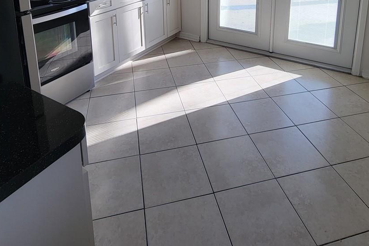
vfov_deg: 41.5
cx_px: 194
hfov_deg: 69.3
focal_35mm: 26
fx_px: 267
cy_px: -12
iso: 50
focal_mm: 2.2
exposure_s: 1/142
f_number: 2.2
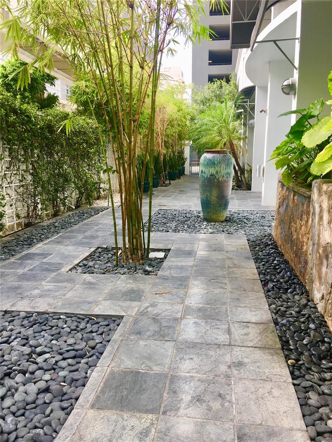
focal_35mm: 29
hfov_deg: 48.2
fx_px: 371
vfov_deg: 61.7
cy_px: 221
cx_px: 166
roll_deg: -1.2
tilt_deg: -9.9
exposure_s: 1/353
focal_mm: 4.15
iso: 25
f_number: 2.2
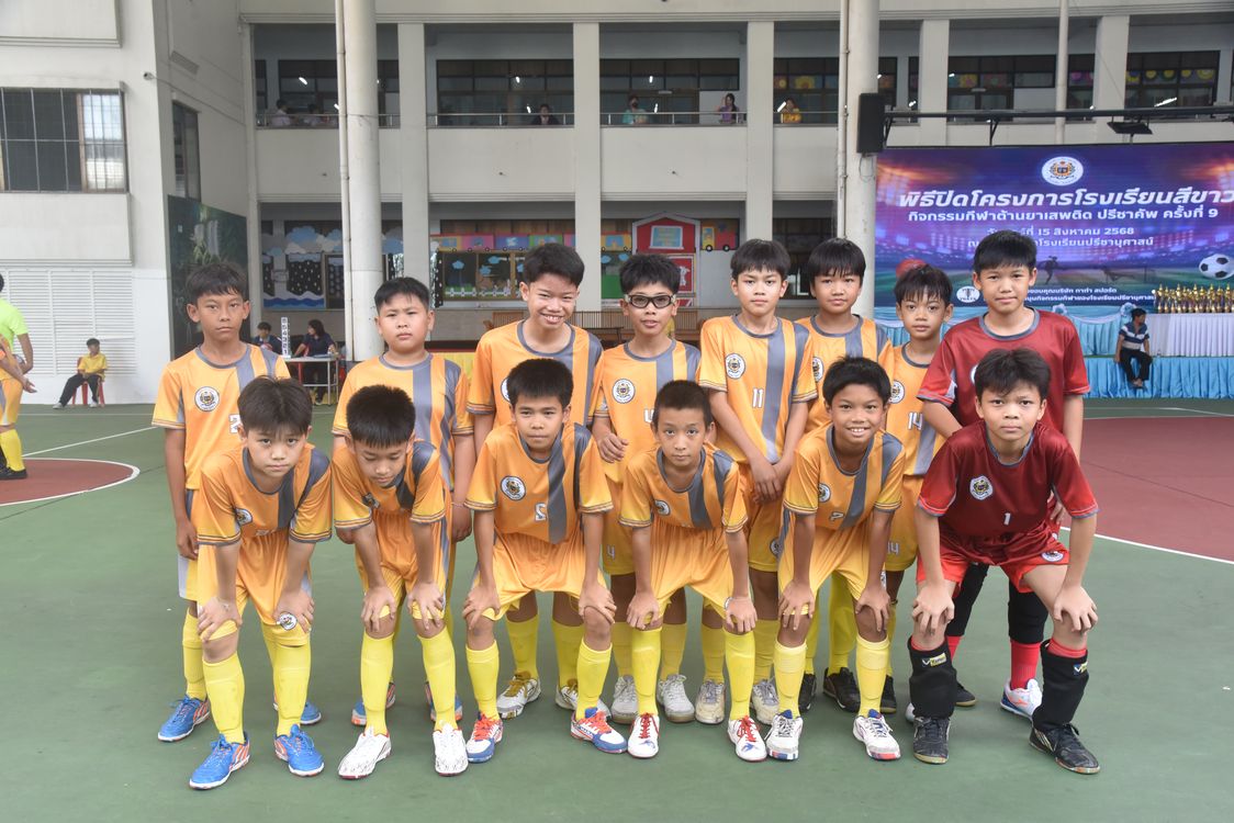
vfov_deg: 38.9
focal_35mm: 34
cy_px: 412
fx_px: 1166
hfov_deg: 55.8
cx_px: 617
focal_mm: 34
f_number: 5.6
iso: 2000
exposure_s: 1/200
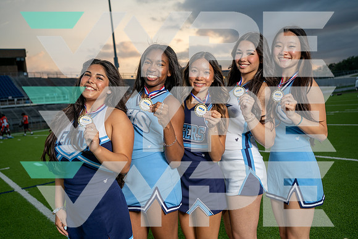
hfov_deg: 54.4
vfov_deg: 37.9
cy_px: 120
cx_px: 179
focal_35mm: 35
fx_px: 348
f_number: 4
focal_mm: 35
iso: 400
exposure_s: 1/250
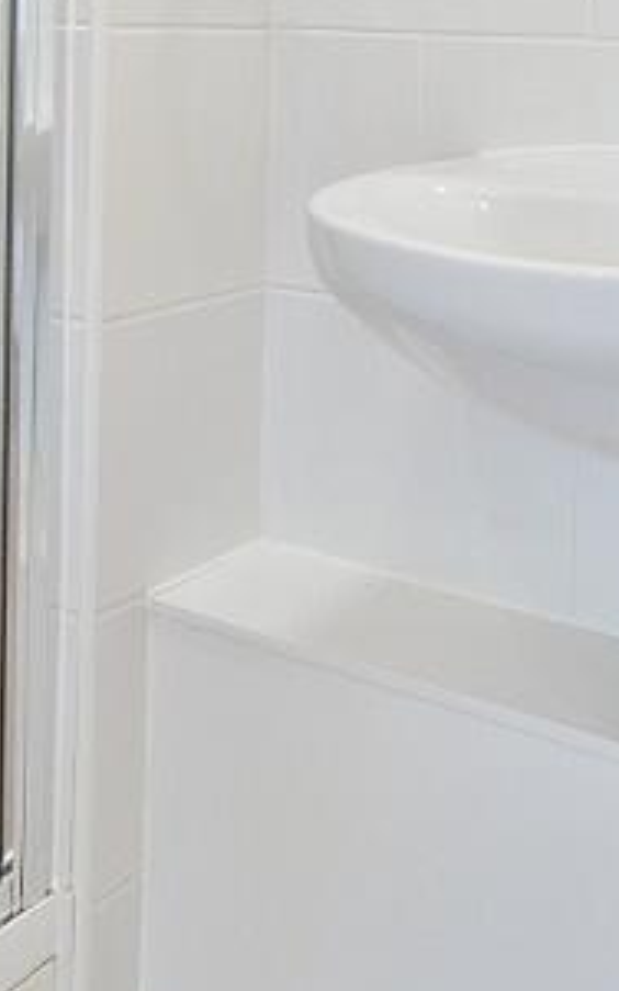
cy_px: -23
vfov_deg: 34.9
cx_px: 303
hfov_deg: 24.9
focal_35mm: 52
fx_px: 1404
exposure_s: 1/60
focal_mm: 10
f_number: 4
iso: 400
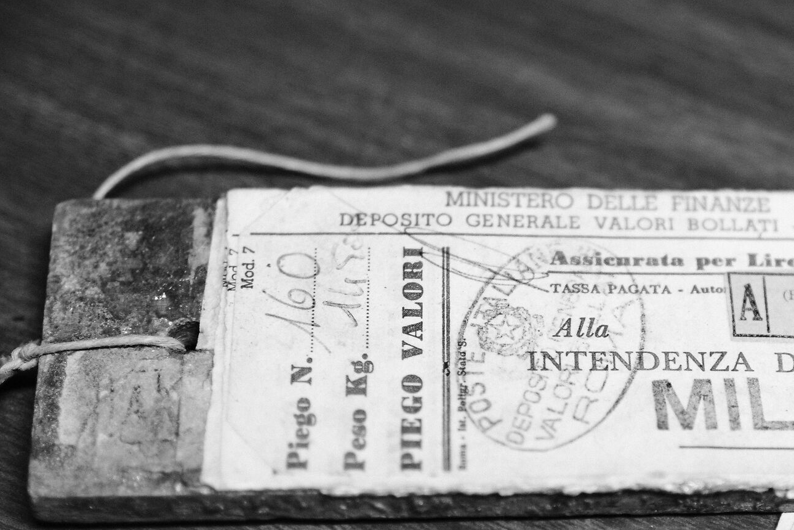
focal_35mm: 93
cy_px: 337
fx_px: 2051
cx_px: 590
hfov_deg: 21.7
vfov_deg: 14.7
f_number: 1.4
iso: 640
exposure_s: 1/100
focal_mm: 33
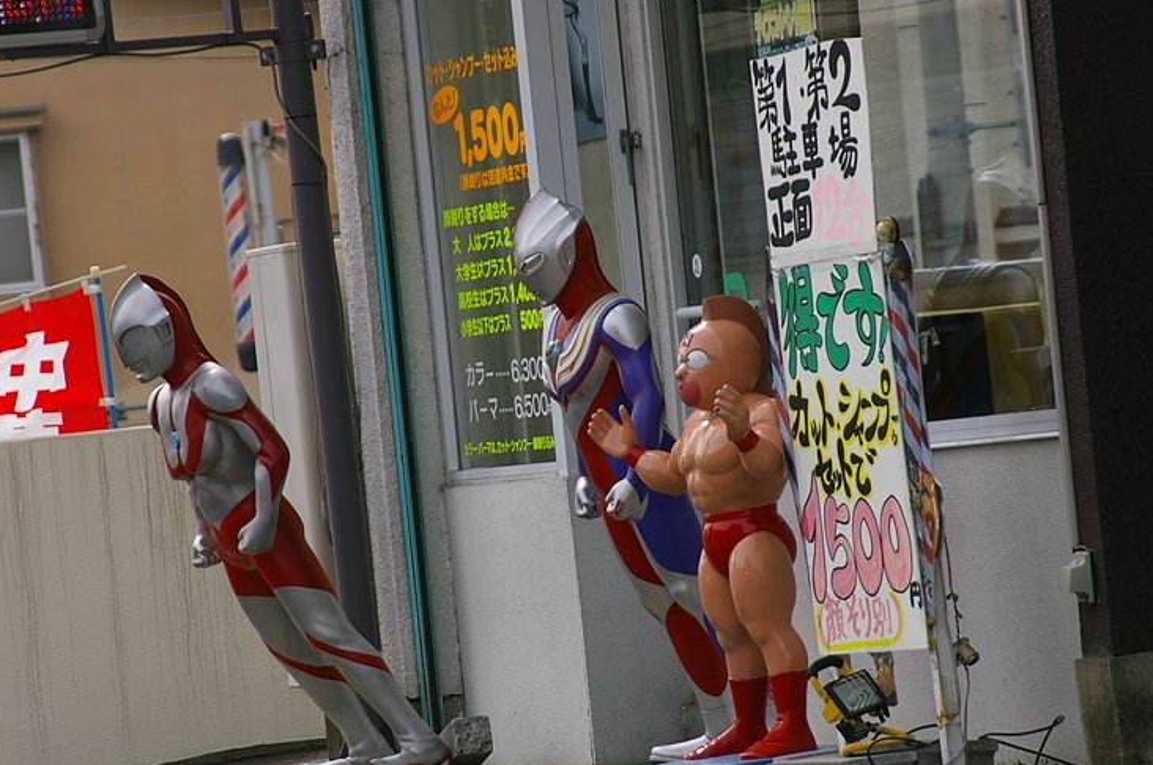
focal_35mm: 295
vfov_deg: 4.6
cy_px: 394
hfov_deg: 7.0
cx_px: 569
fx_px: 9436
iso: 200
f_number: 8
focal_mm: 180
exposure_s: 1/250
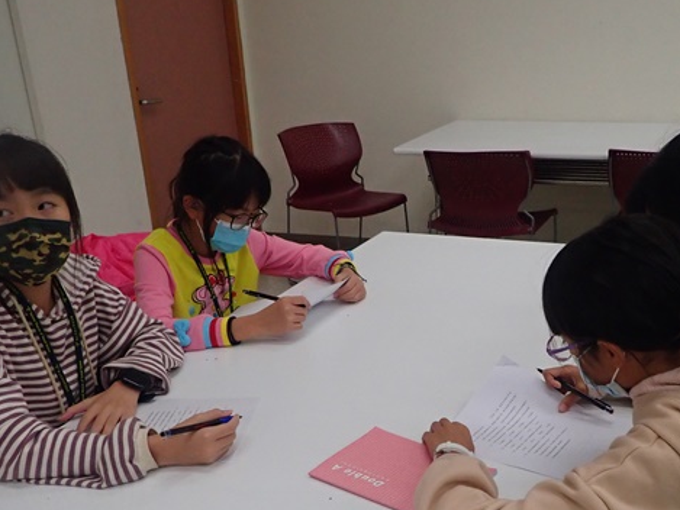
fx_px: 786
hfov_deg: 46.6
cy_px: 366
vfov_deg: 35.4
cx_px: 399
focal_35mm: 40
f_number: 2
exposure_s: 1/500
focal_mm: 4.5
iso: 400
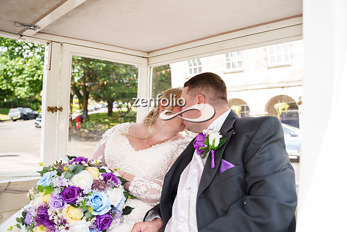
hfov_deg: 65.5
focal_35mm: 28
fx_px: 270
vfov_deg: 46.4
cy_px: 116
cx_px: 174
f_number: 3.5
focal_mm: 28
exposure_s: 1/250
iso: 200
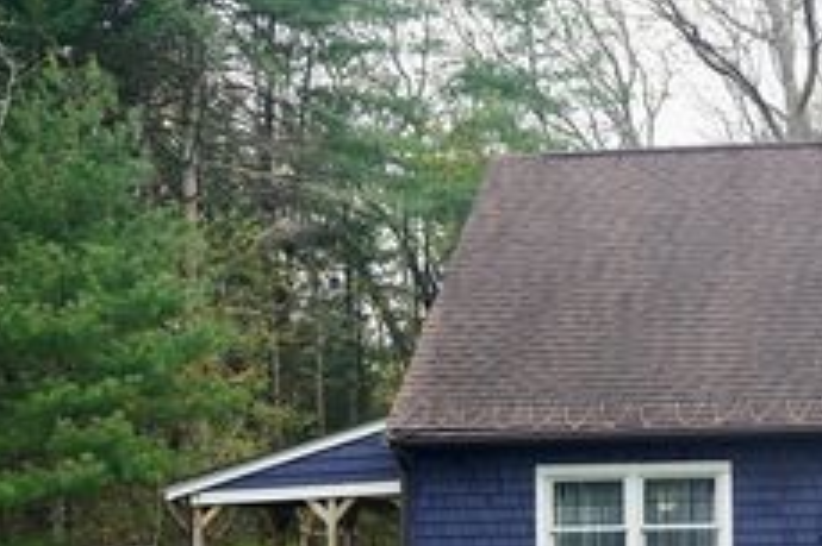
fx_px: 1985
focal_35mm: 87
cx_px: 822
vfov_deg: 15.6
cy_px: 416
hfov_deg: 22.5
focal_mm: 40
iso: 100
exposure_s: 1/80
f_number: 5
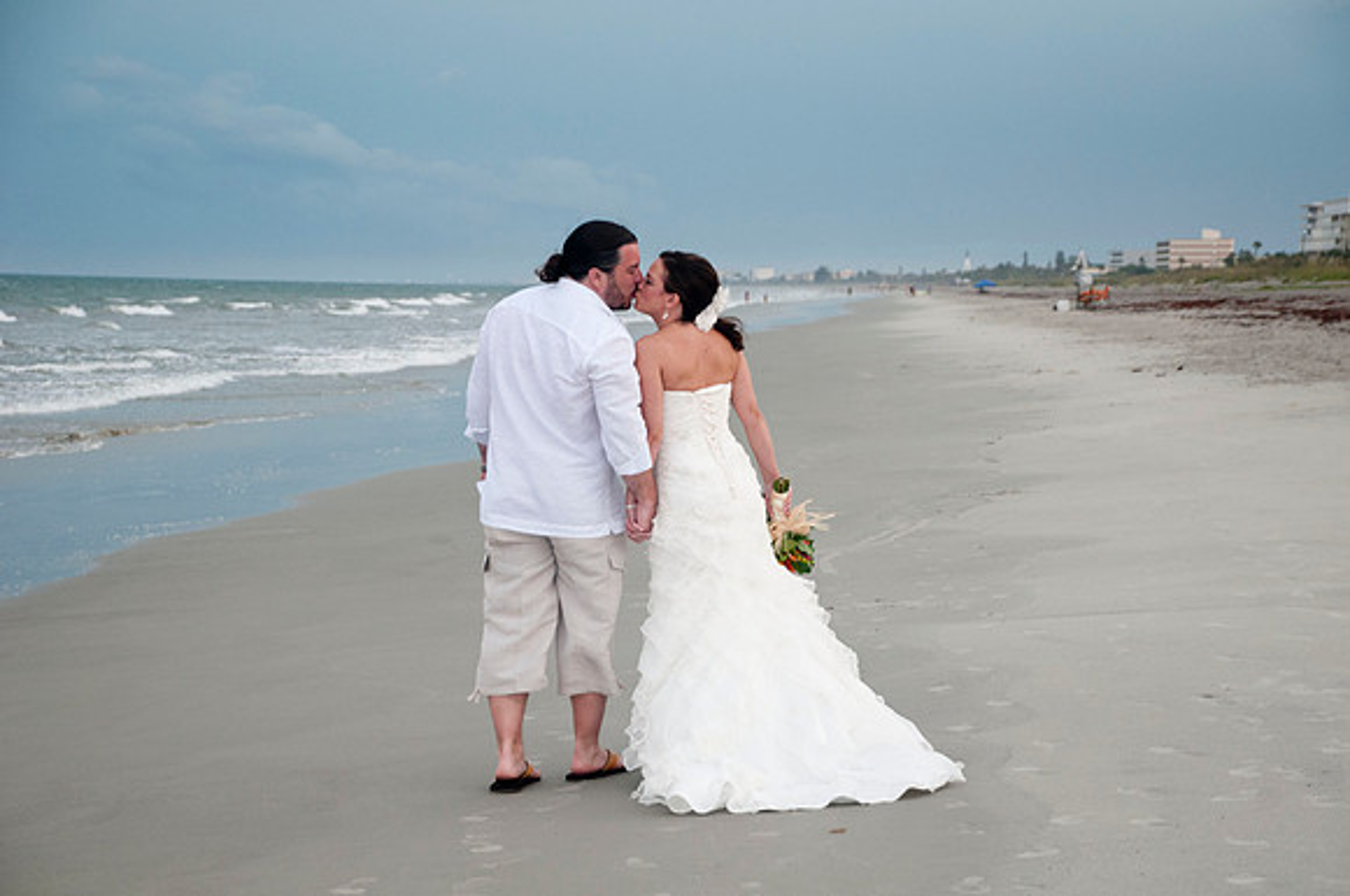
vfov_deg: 13.8
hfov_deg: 20.6
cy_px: 448
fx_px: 3707
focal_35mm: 99
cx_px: 675
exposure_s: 1/80
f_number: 5.6
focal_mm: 66
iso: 400
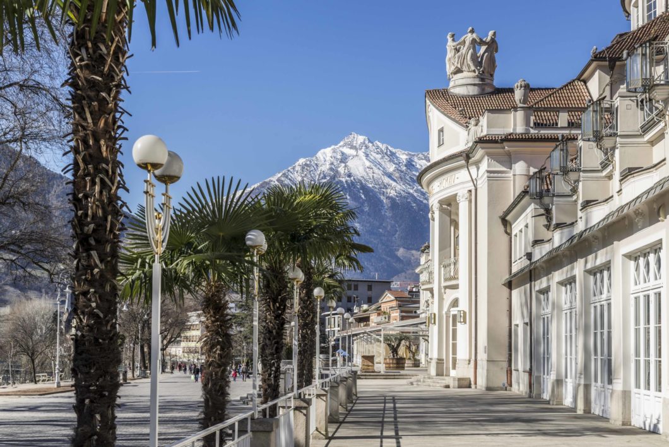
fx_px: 892
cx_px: 334
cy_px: 224
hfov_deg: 41.1
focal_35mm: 48
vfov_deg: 28.1
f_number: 11
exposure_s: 1/160
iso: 100
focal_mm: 48
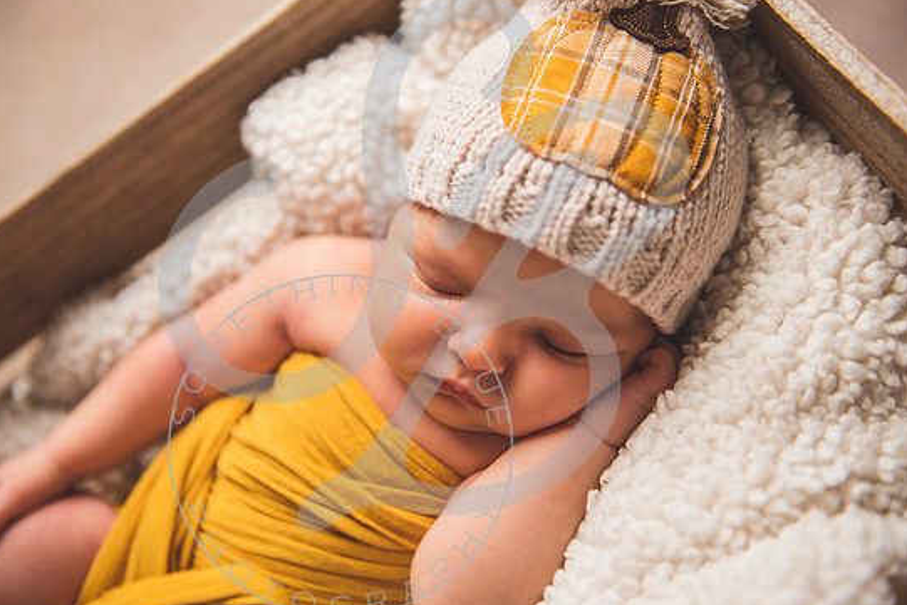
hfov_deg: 43.6
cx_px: 424
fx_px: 1134
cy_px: 306
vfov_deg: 29.9
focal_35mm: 45
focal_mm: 42
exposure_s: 1/125
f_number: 2.8
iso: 100
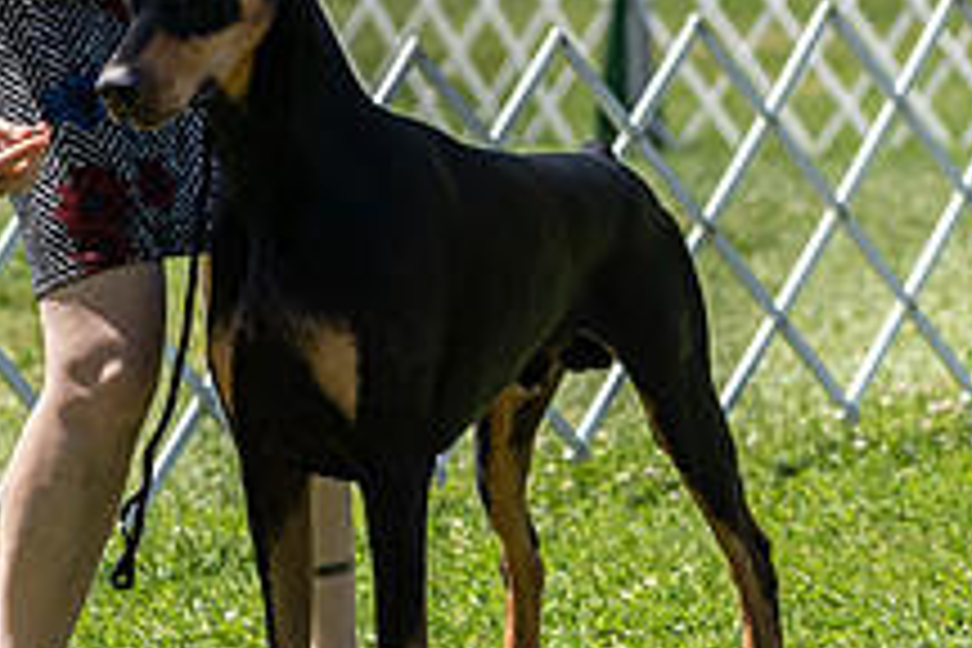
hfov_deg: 7.4
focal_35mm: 279
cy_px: -43
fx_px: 7532
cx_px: 292
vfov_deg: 4.9
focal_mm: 104
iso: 320
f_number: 4
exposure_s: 1/1250
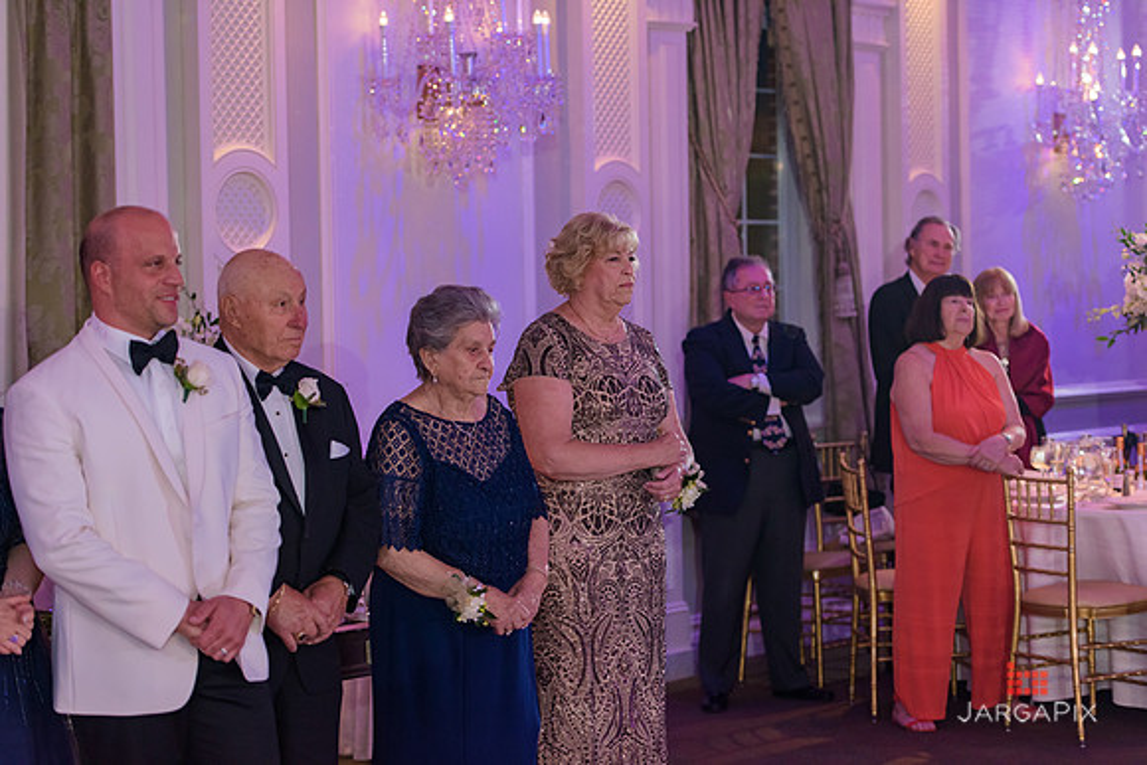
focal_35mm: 86
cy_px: 382
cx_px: 574
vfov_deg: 15.9
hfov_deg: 23.6
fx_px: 2741
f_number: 3.2
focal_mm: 86
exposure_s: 1/125
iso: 1600
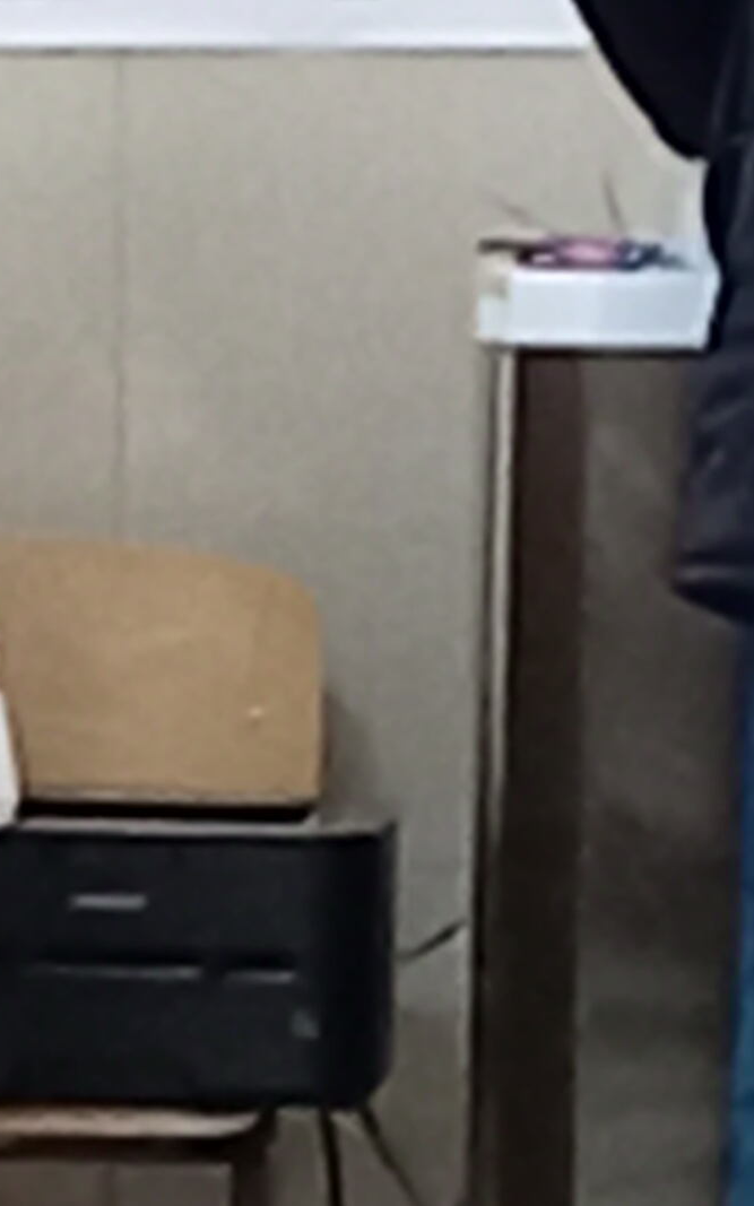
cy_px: 1201
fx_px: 17325
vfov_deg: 4.0
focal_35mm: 527
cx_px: 484
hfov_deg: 2.5
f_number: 1.8
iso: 1292
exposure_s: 1/20
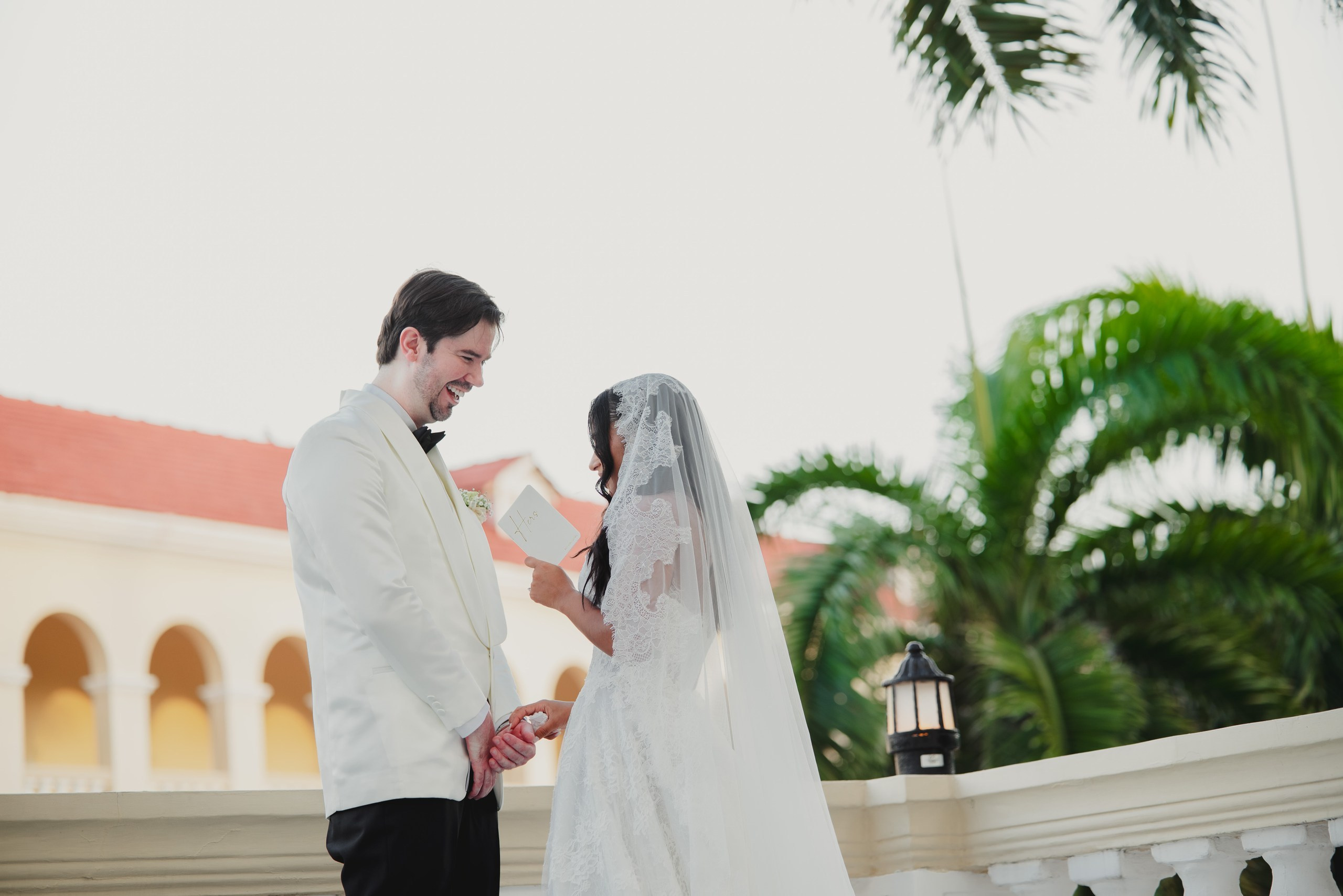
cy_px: 448
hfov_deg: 23.9
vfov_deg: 16.1
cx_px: 672
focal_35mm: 85
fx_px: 3172
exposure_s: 1/200
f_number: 2.5
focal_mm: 85
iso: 200
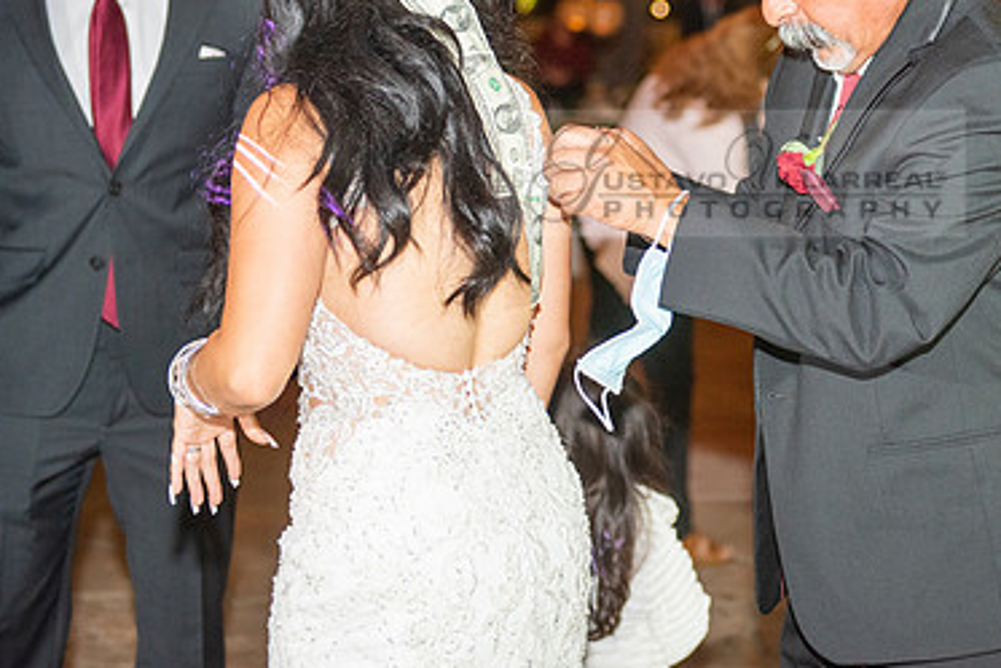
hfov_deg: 23.2
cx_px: 738
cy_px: 173
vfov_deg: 15.7
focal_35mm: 87
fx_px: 2420
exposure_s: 1/125
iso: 1250
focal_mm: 56
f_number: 2.8
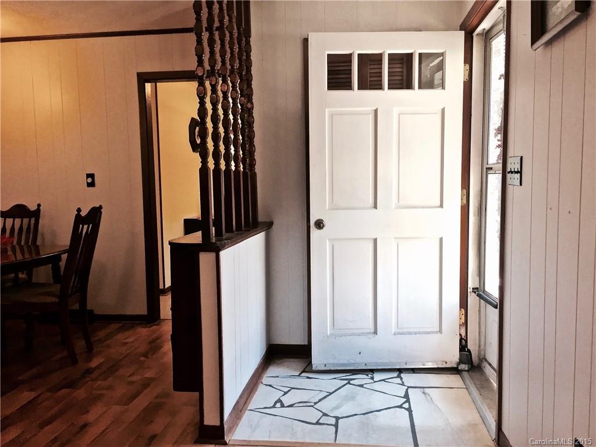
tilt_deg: -4.6
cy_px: 224
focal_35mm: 29
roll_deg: +0.2
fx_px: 499
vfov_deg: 48.2
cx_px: 298
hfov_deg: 61.7
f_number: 2.2
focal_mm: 4.15
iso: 64
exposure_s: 1/30
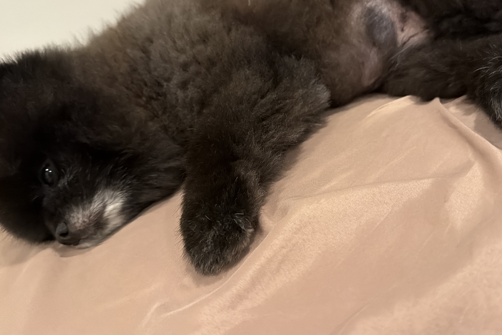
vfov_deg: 40.9
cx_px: 297
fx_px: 446
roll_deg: +21.6
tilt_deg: -25.9
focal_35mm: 32
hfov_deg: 58.3
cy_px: 134
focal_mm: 6.76
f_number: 1.78
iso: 640
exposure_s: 1/60
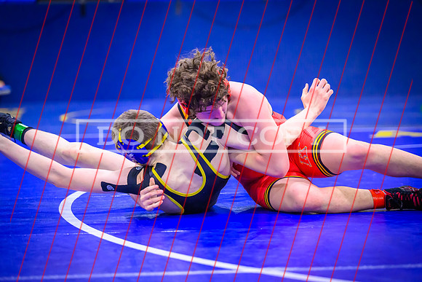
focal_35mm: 114
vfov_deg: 12.0
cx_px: 203
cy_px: 140
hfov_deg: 17.9
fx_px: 1337
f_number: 2.8
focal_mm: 102
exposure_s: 1/640
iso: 5000
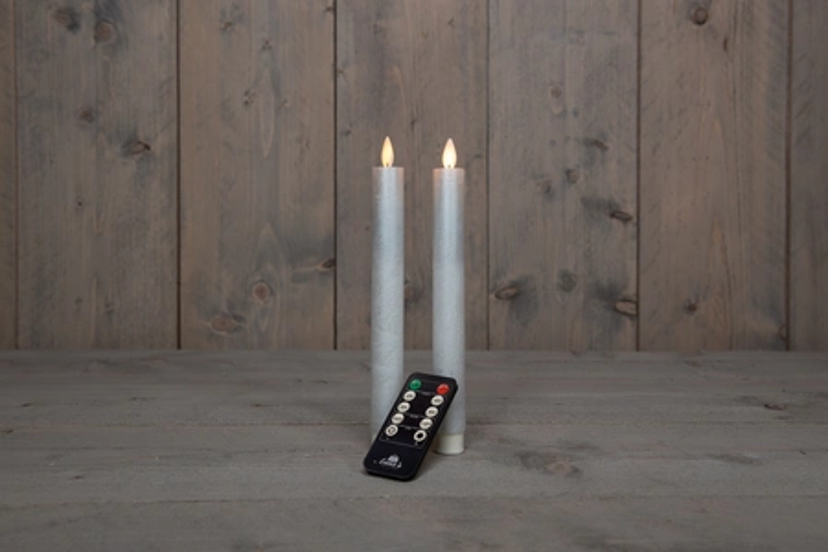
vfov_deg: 33.4
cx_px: 414
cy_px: 276
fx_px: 920
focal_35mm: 40
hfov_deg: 48.5
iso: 320
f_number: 7.1
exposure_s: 1/30
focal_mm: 40
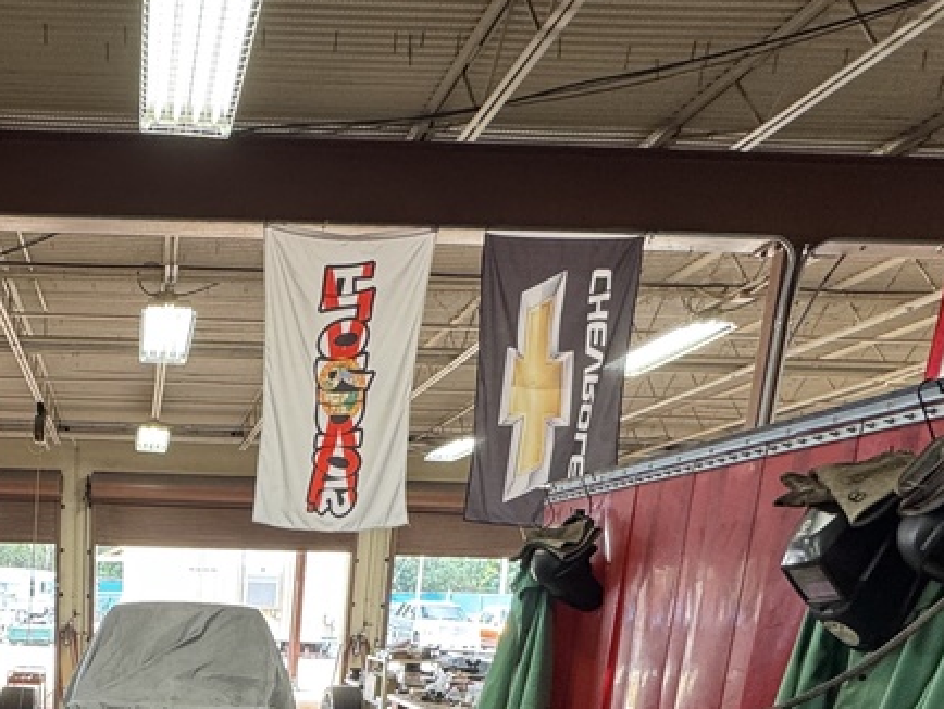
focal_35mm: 33
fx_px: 900
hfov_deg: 50.2
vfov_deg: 36.1
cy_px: 789
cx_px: 126
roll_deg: -2.1
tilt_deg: -13.7
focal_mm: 2.22
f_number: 2.2
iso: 200
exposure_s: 1/120
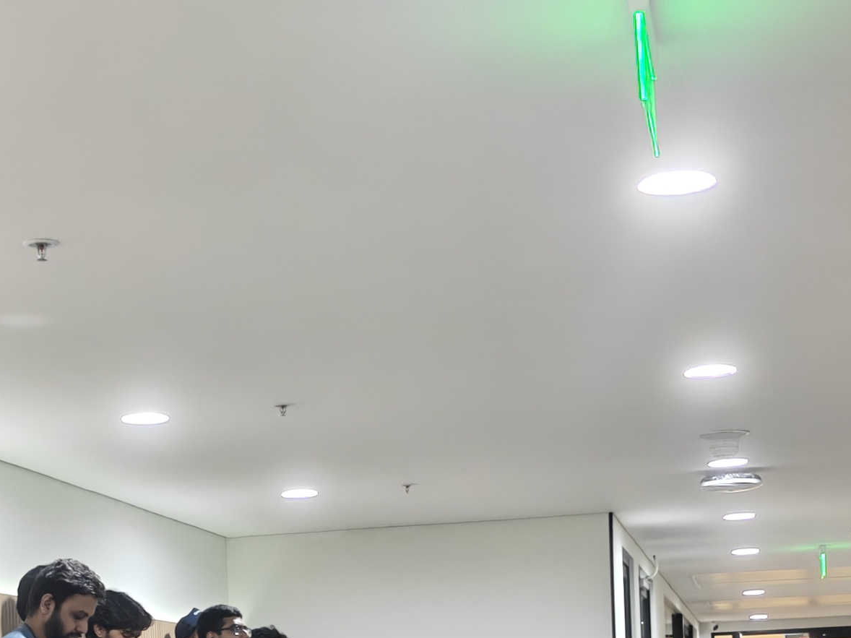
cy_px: 705
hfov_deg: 24.3
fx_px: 1966
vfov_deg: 17.8
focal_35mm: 80
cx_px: 270
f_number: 1.6
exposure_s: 1/100
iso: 160
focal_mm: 6.06
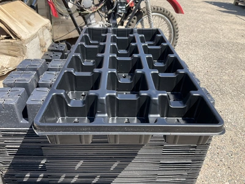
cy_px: 92
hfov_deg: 61.7
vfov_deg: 48.2
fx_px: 205
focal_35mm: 29
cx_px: 122
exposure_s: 1/770
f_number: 1.8
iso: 25
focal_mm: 3
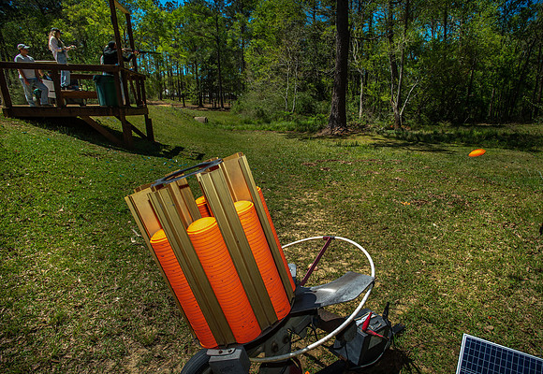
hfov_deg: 80.3
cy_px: 202
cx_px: 303
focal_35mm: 21
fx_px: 320
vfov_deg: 60.6
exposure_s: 1/250
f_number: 6.3
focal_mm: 19
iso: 80
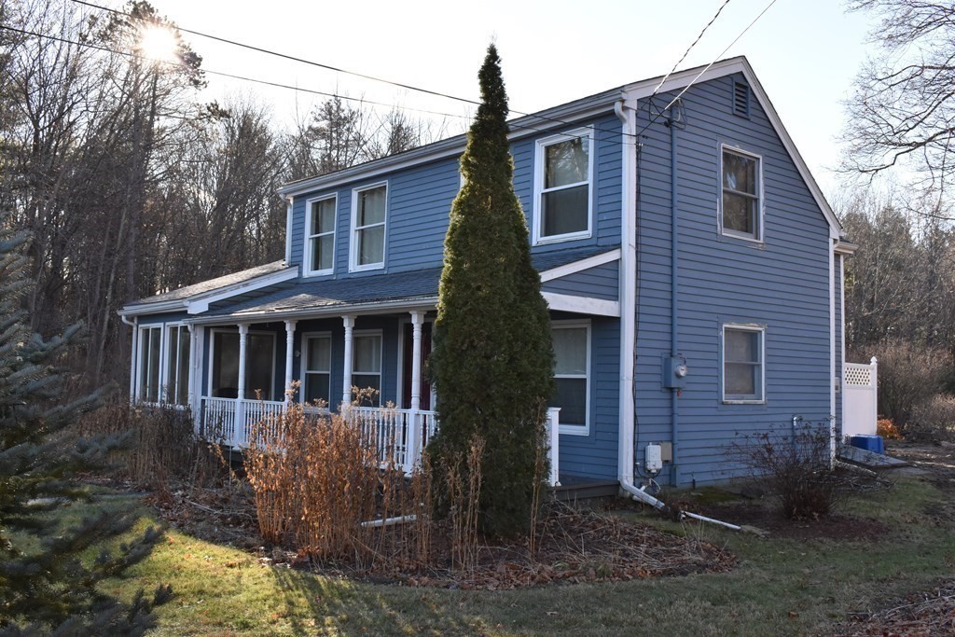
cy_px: 318
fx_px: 955
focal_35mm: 36
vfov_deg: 36.9
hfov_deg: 53.1
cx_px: 478
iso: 800
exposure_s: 1/250
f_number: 13
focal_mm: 24
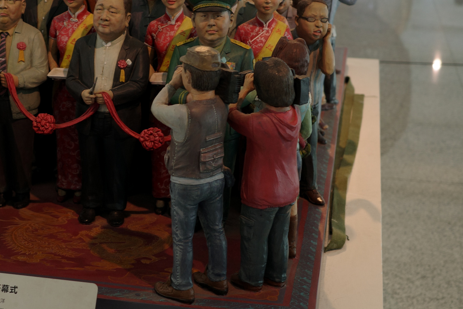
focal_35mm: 62
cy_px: 131
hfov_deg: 31.7
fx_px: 797
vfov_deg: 21.9
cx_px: 108
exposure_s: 1/125
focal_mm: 26
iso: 200
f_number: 2.8
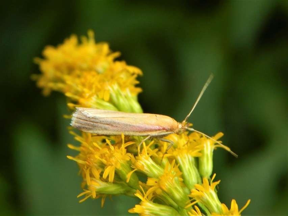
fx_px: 949
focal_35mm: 114
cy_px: 108
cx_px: 144
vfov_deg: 13.0
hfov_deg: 17.3
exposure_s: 1/100
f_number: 4.6
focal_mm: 20.5
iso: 125
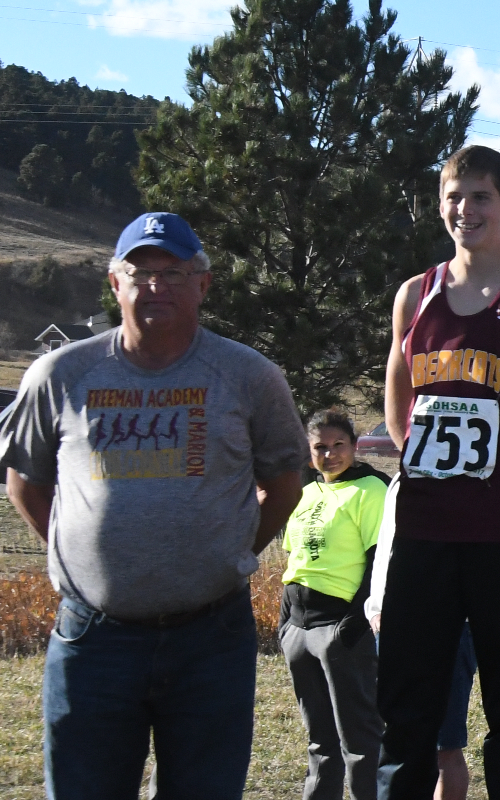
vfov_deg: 15.8
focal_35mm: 132
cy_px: 334
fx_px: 2879
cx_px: 1028
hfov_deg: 9.3
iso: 2500
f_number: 8
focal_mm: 30
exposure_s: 1/4000
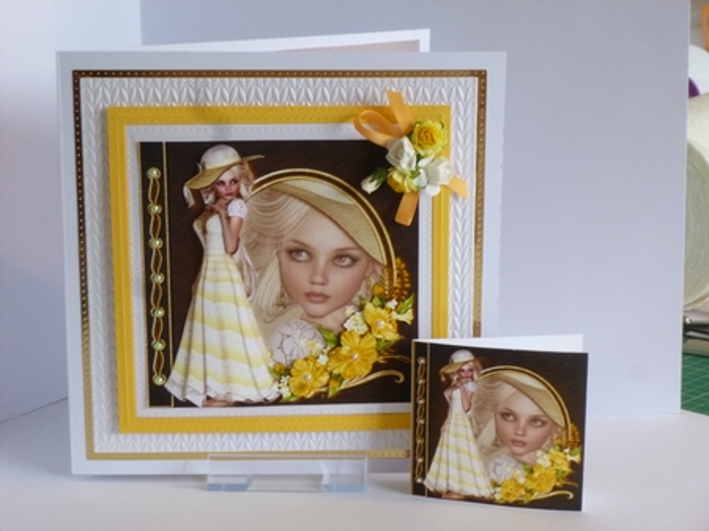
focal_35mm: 80
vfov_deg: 18.4
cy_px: 266
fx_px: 1638
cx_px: 354
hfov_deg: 24.4
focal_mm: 14.2
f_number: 4.9
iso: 400
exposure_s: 1/20
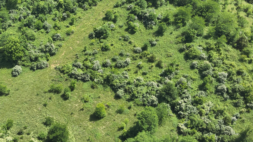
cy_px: 66
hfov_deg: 43.4
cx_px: 98
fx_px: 315
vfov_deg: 25.4
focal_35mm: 47
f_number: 2.8
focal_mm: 4.4
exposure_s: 1/500
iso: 100
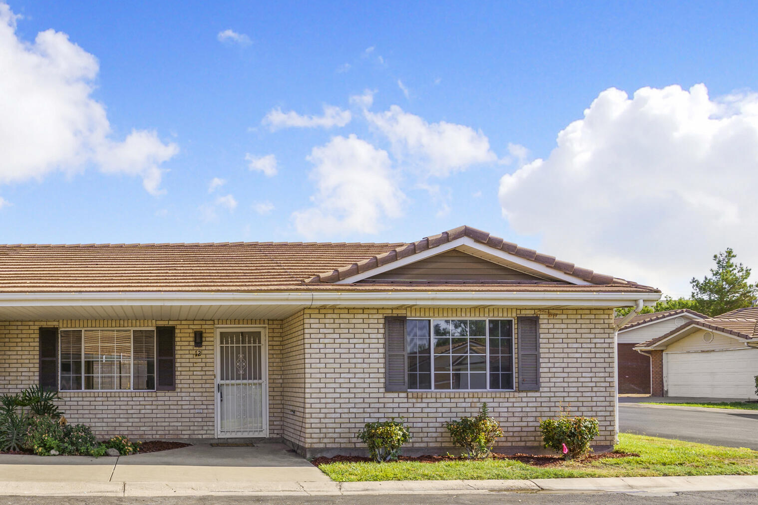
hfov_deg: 60.6
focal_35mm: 28
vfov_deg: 44.7
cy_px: 383
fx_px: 590
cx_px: 161
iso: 200
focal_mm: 17
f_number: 9
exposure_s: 1/250
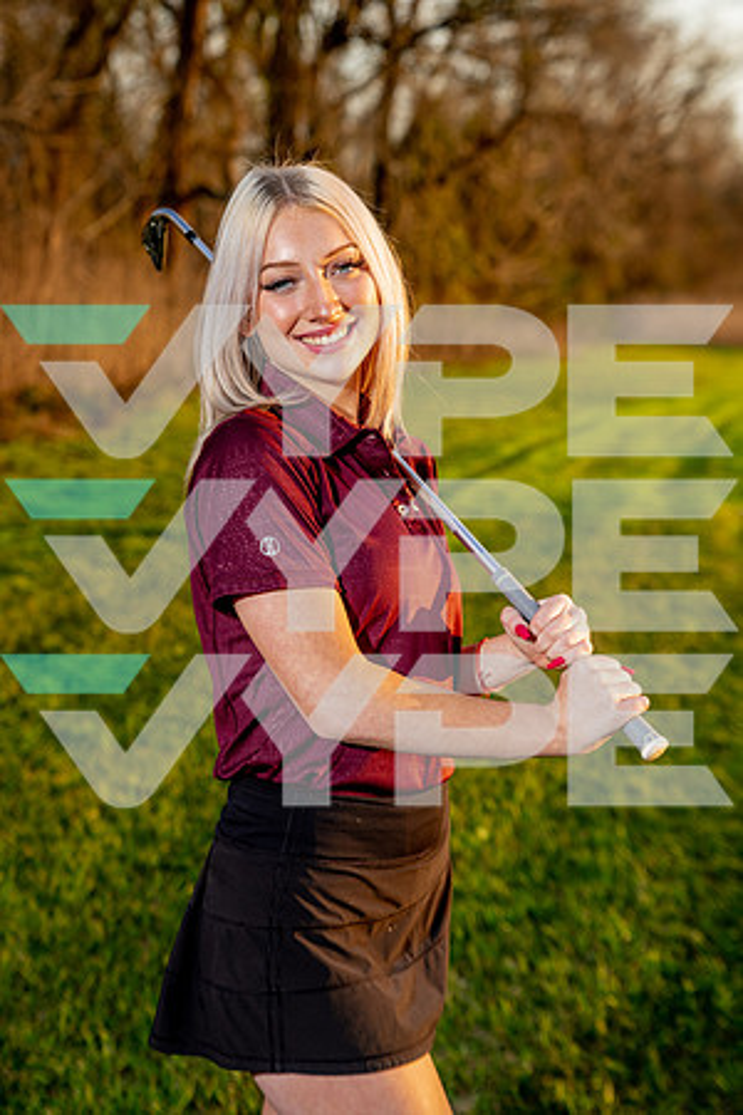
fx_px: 1857
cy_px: 558
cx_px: 372
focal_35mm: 60
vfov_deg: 33.4
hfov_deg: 22.6
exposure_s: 1/250
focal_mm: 60
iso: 100
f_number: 4
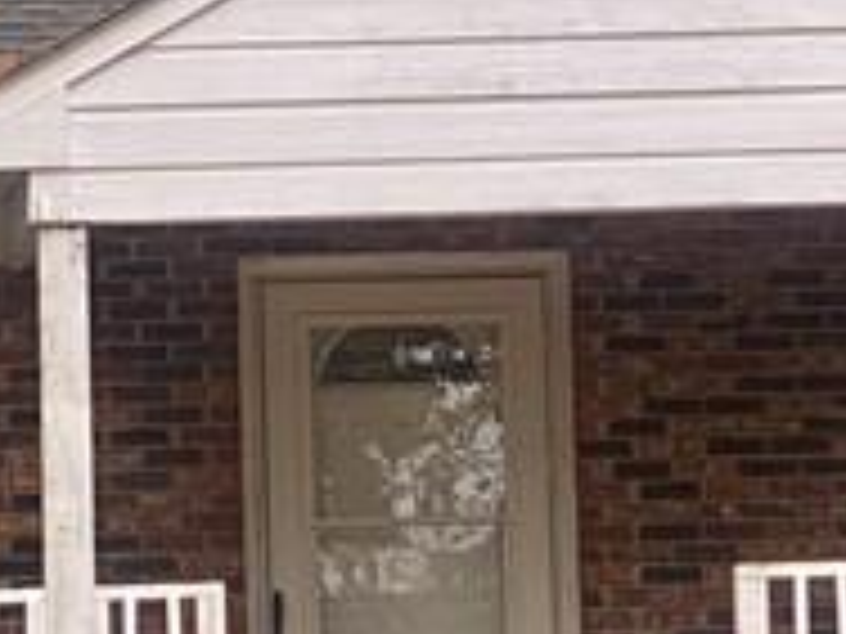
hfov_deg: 7.0
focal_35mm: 283
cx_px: 382
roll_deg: +1.8
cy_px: 207
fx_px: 6916
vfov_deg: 5.3
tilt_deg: +7.0
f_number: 2
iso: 20
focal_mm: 6
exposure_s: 1/227
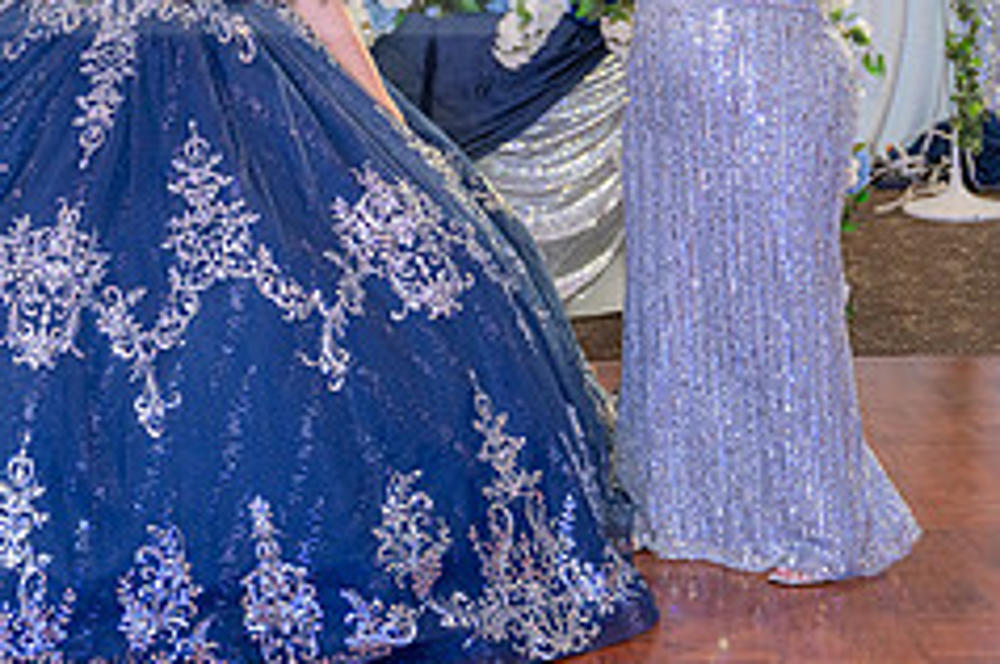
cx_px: 181
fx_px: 2913
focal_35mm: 105
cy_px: -65
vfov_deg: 12.8
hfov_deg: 19.3
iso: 1000
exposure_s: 1/200
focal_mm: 43
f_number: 2.8
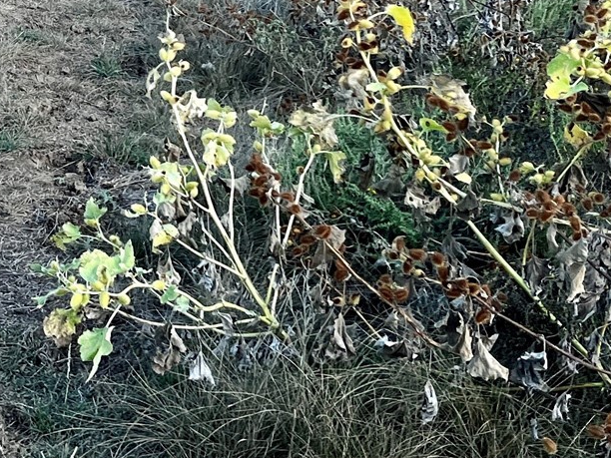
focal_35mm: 87
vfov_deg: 16.5
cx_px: -63
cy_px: -39
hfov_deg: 21.3
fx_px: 1536
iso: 50
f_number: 1.6
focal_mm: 5.1
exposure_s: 1/1163
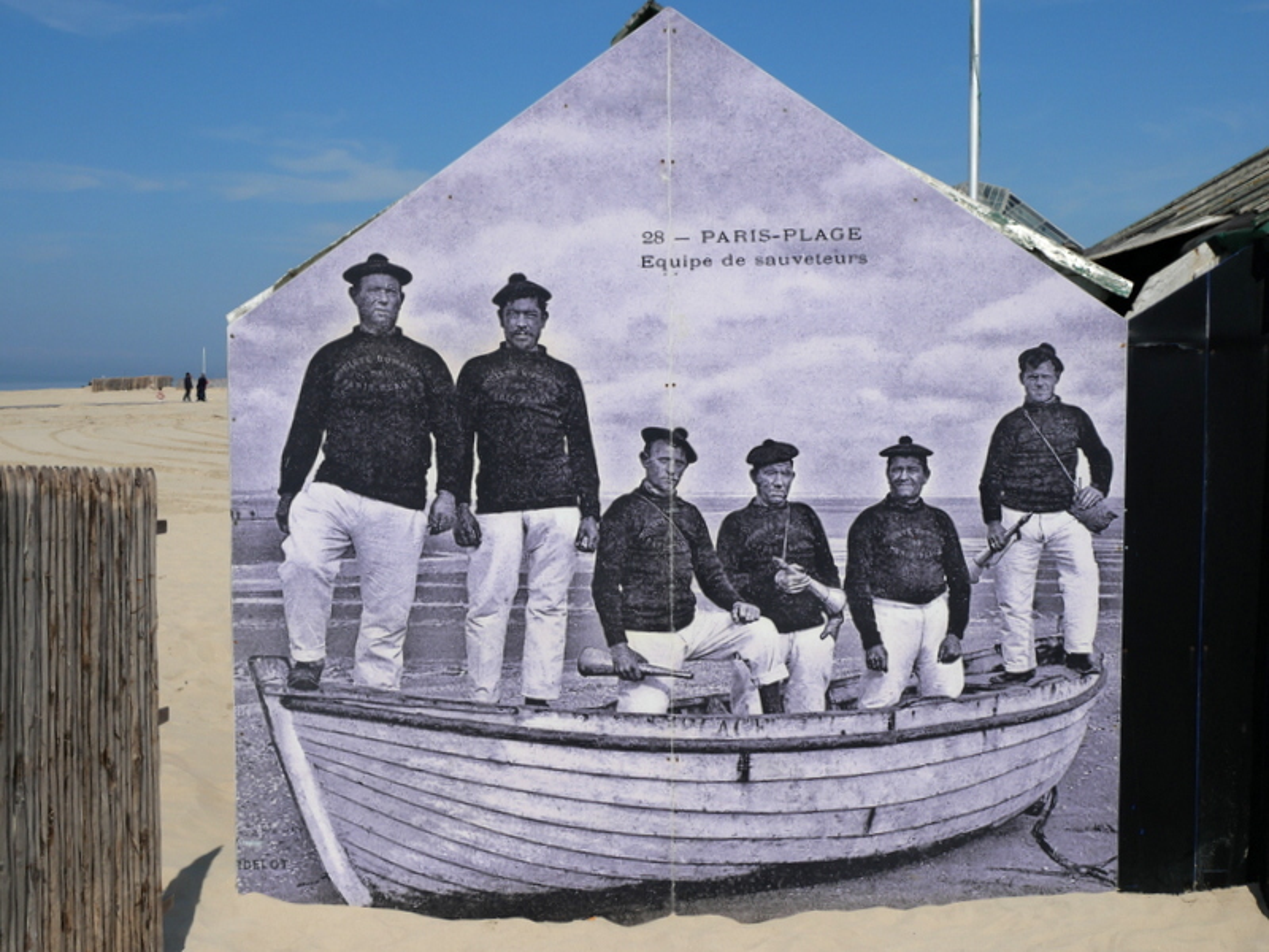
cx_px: 634
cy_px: 476
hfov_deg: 42.9
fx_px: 1613
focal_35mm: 44
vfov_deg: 32.9
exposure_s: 1/800
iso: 800
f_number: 11
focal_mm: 22
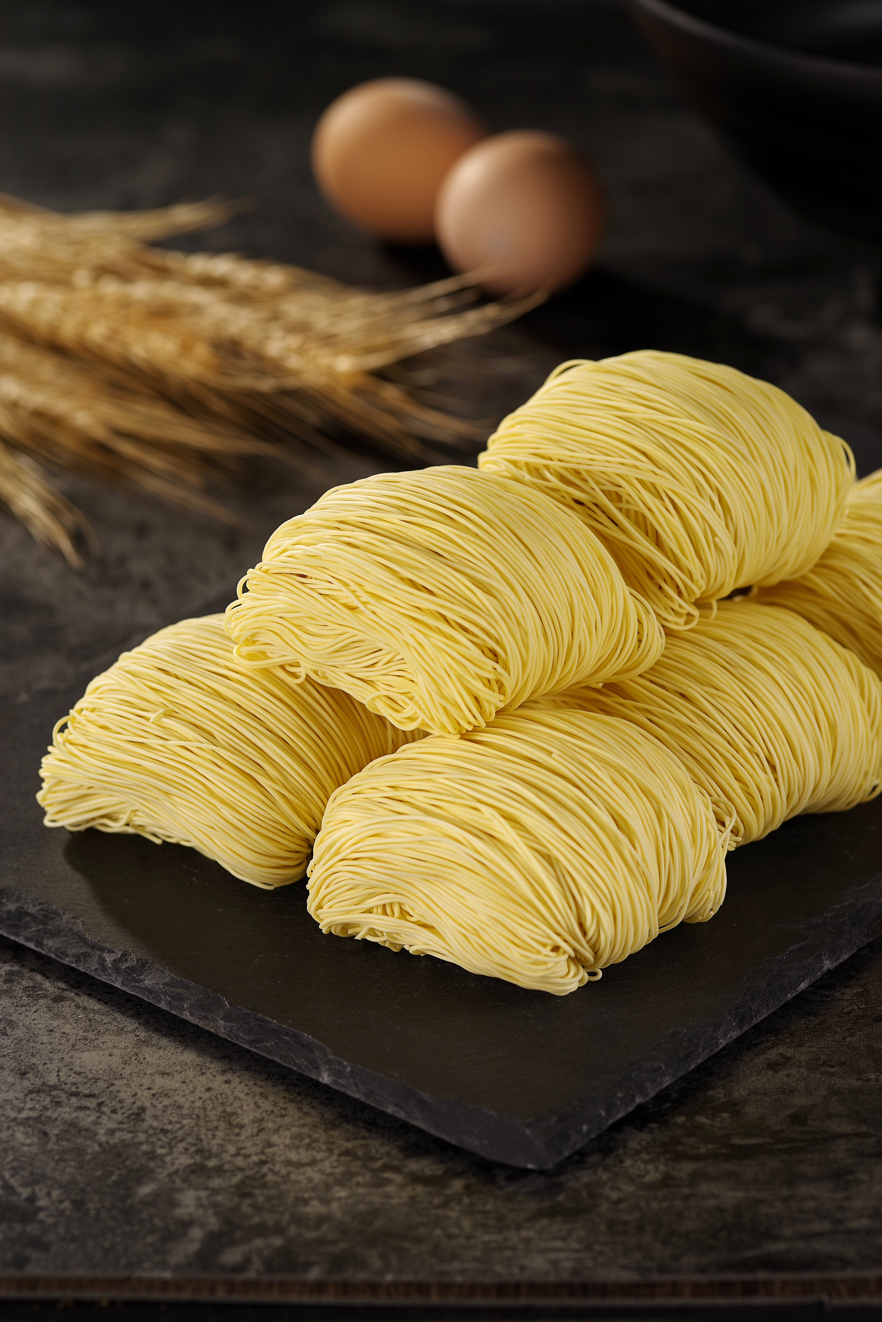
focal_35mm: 100
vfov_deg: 20.4
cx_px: 441
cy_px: 661
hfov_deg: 13.7
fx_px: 3672
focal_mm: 100
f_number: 7.1
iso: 100
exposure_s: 1/125
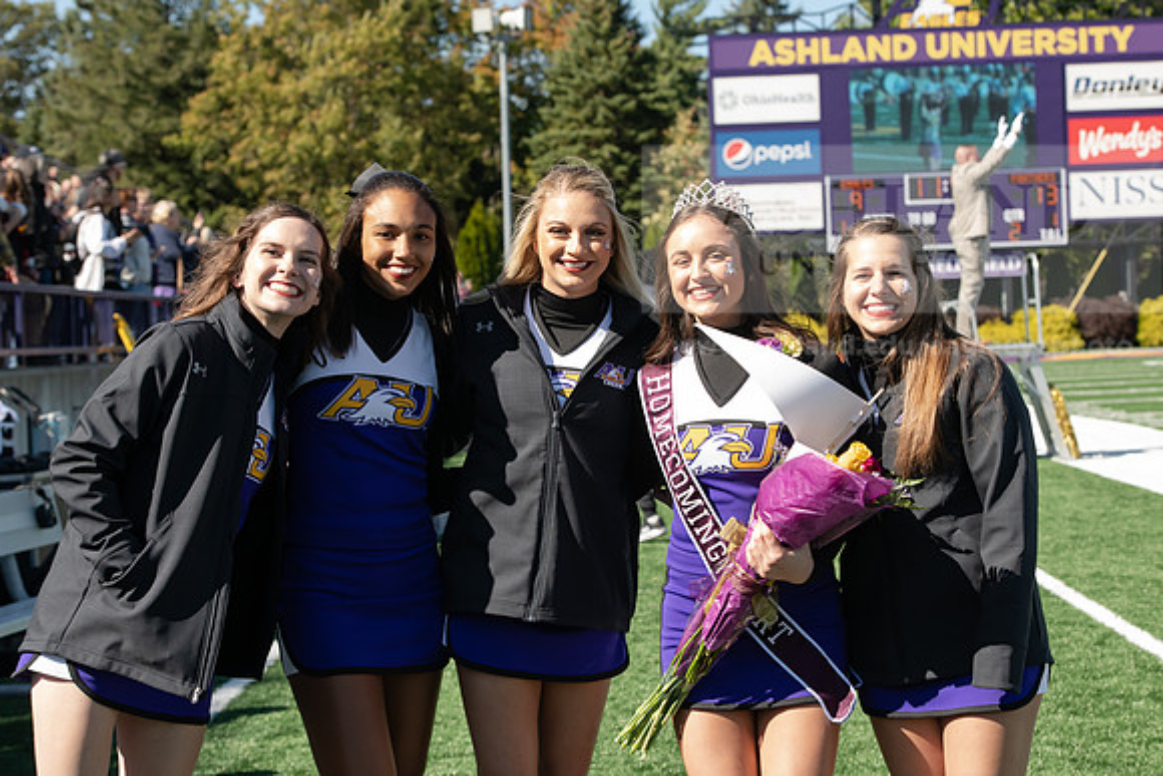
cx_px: 582
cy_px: 388
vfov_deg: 16.1
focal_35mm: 85
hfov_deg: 23.9
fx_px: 2746
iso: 640
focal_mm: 85
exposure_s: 1/800
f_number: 7.1
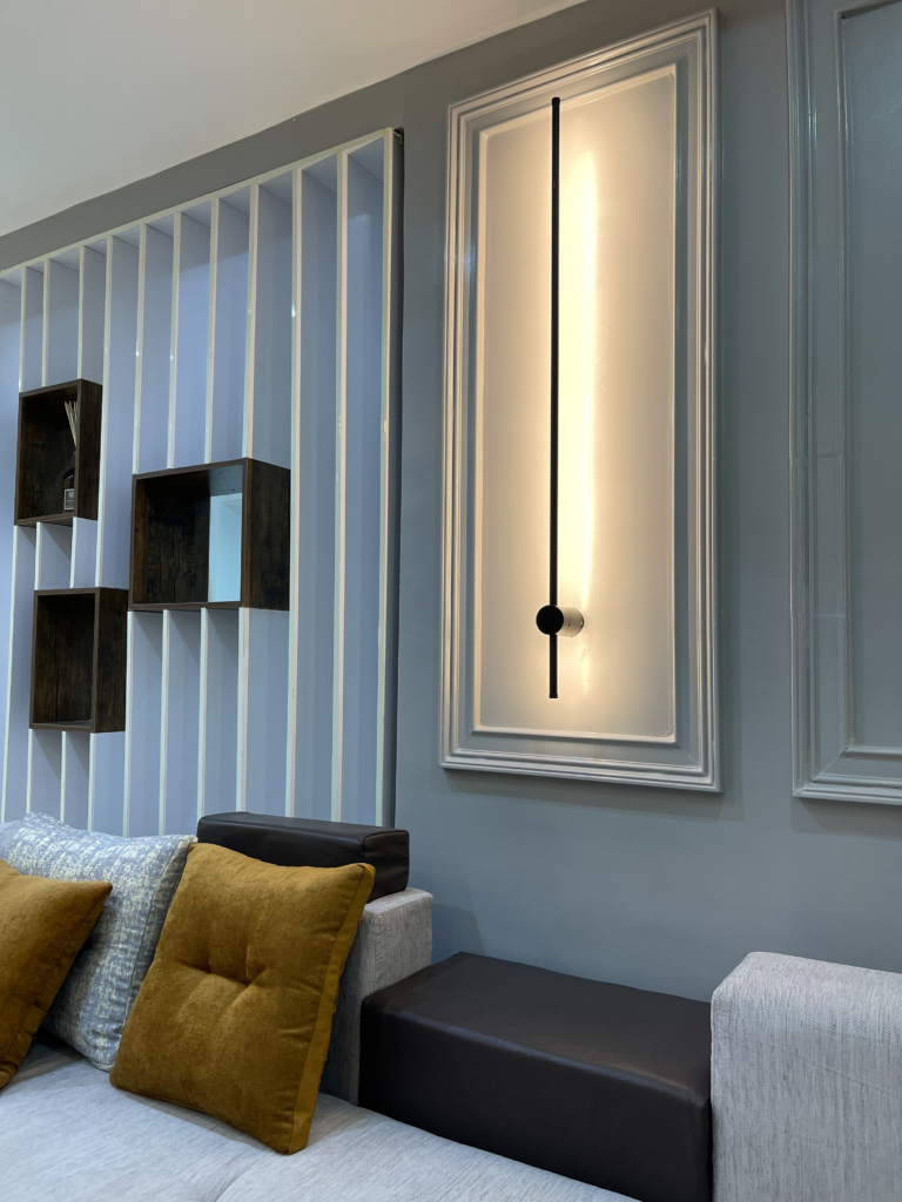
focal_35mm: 26
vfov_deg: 67.3
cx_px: 451
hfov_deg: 53.1
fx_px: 903
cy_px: 601
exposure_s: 1/100
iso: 100
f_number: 1.6
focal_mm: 5.1
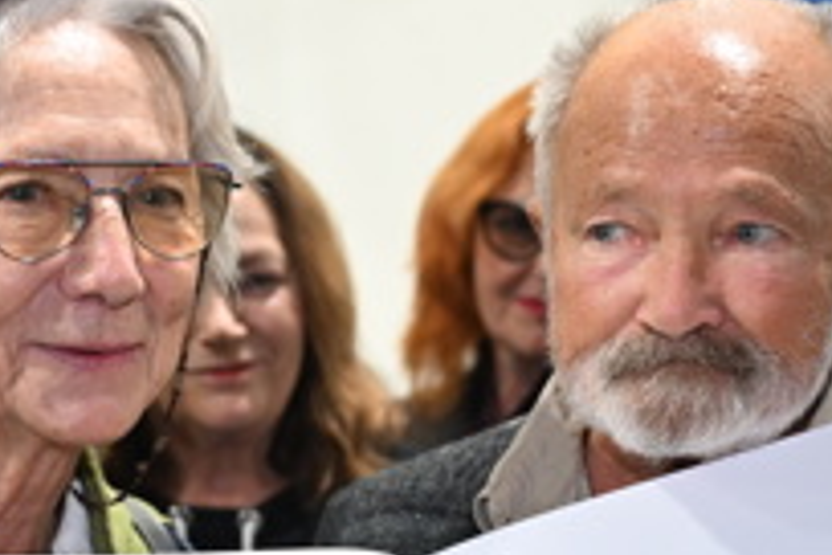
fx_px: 2658
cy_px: 690
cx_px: 318
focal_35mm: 115
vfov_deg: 11.6
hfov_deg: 17.8
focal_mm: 34
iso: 2000
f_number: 2.8
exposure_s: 1/200
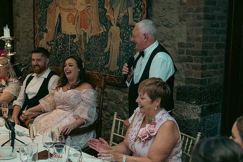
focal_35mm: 57
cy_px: 81
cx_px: 122
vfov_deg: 23.8
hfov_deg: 35.0
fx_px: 385
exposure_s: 1/160
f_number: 3.5
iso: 2500
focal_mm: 38
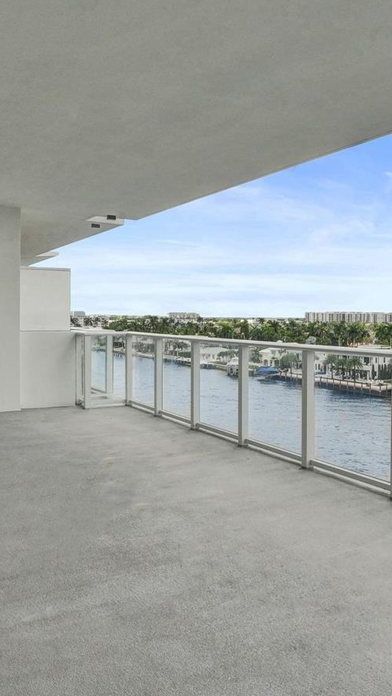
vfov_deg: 64.2
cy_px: 318
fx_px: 554
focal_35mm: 30
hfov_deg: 36.9
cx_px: 339
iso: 1600
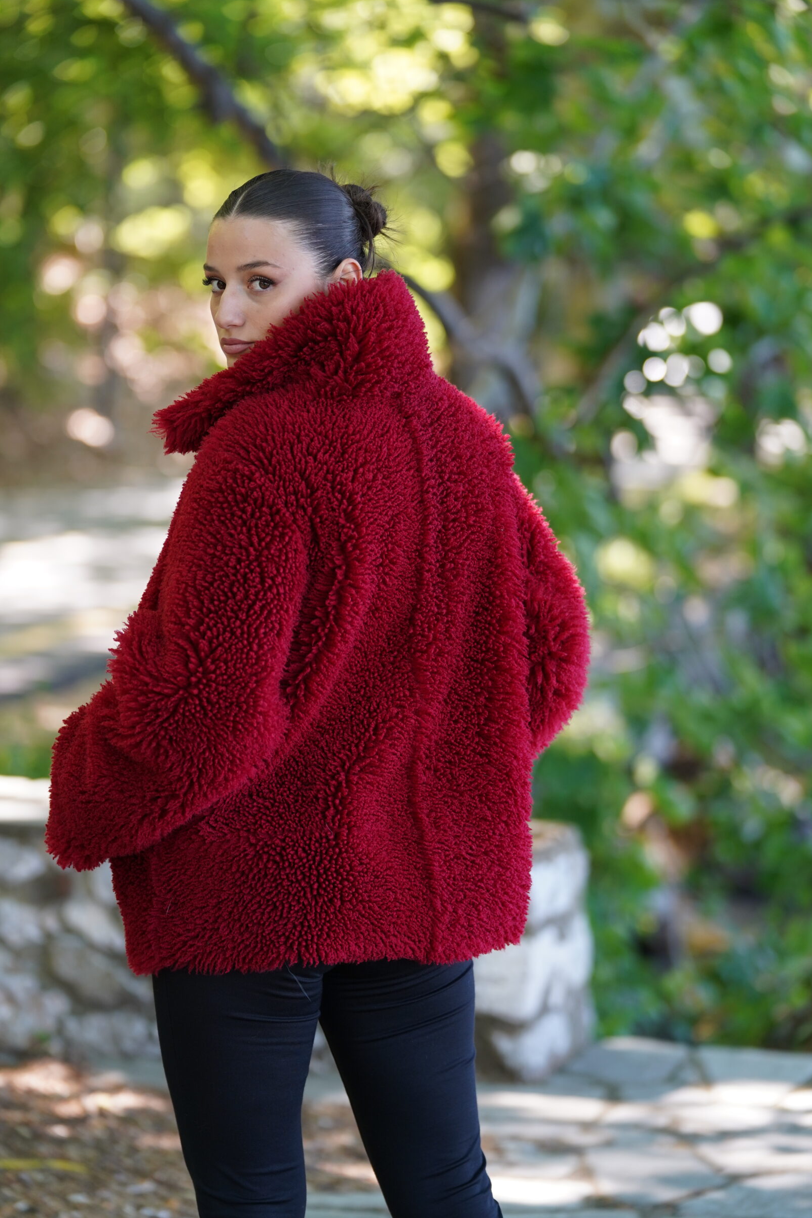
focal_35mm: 114
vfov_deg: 17.9
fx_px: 3857
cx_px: 392
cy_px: 609
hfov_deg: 12.0
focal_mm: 107
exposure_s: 1/320
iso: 500
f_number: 2.8
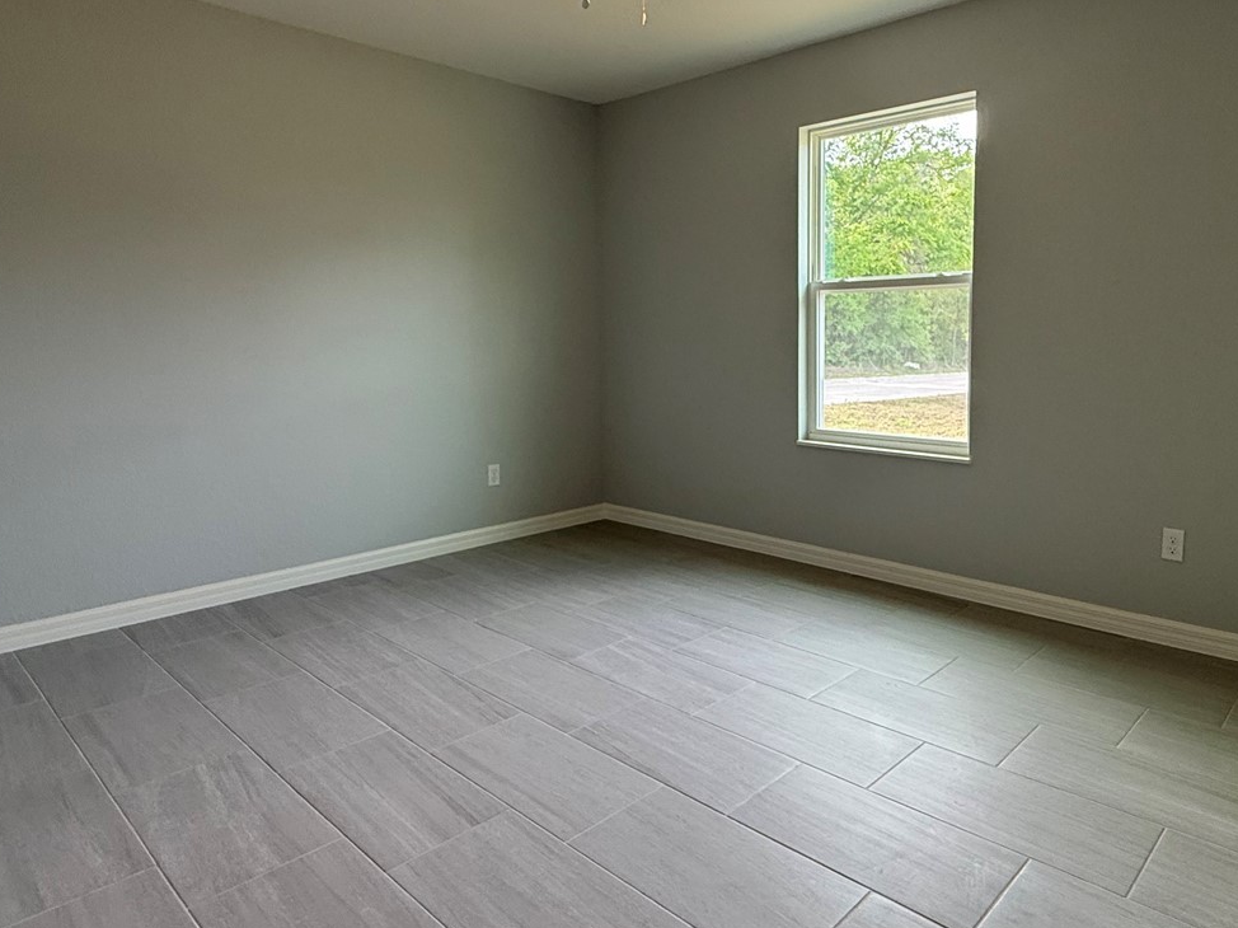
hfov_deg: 73.0
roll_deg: +0.2
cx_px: 754
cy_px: 395
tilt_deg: -4.2
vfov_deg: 58.6
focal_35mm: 23
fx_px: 822
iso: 160
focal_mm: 2.22
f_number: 2.2
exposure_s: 1/120
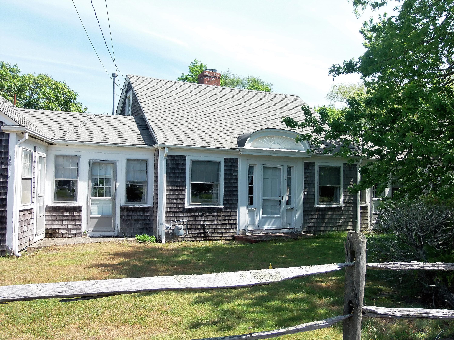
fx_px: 433
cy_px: 170
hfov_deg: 55.4
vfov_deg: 42.9
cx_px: 227
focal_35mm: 33
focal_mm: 5.9
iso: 100
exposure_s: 1/500
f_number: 3.4
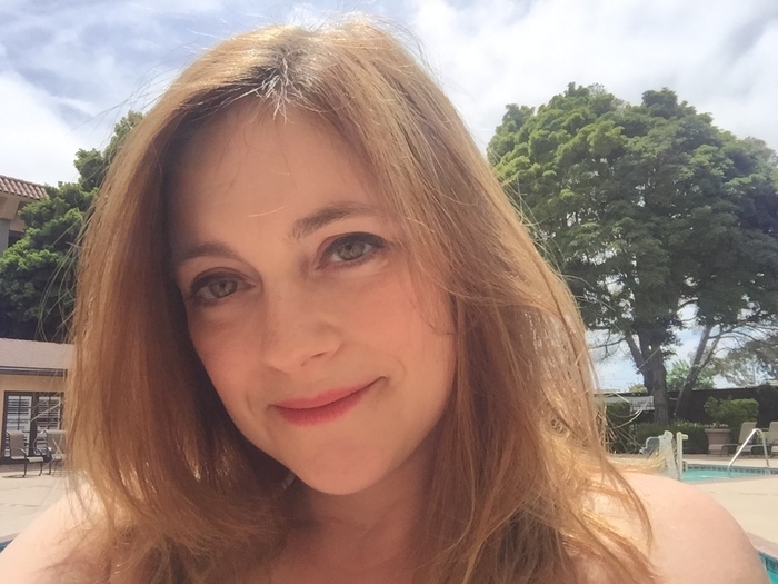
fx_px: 697
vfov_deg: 45.4
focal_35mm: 31
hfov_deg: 58.4
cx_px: 389
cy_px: 292
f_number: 2.2
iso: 32
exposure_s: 1/987
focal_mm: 2.65
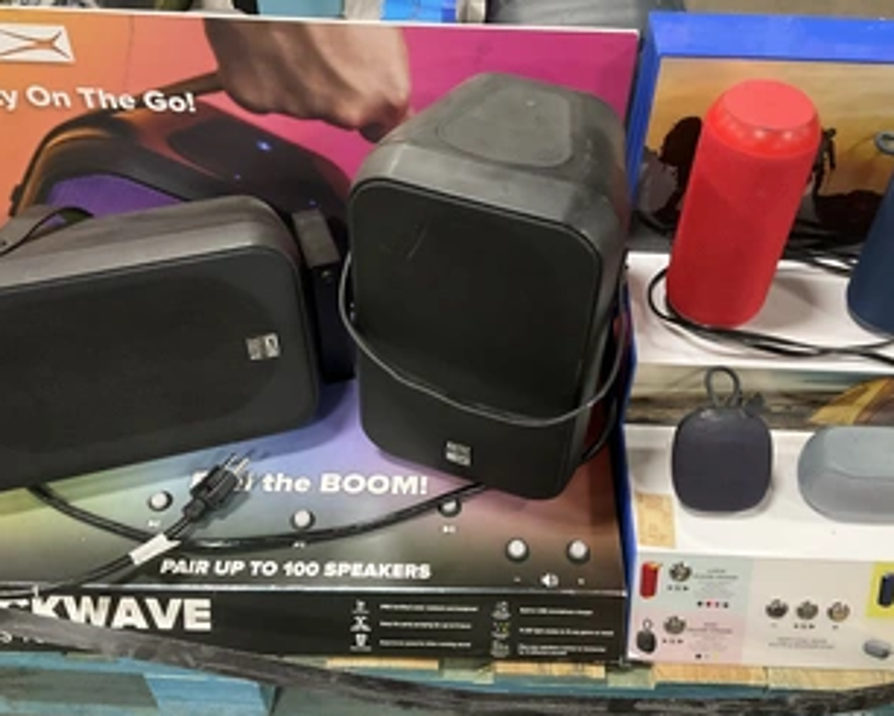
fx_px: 979
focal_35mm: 37
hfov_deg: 49.1
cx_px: 462
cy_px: 319
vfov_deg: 40.1
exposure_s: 1/40
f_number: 1.8
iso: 320
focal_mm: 3
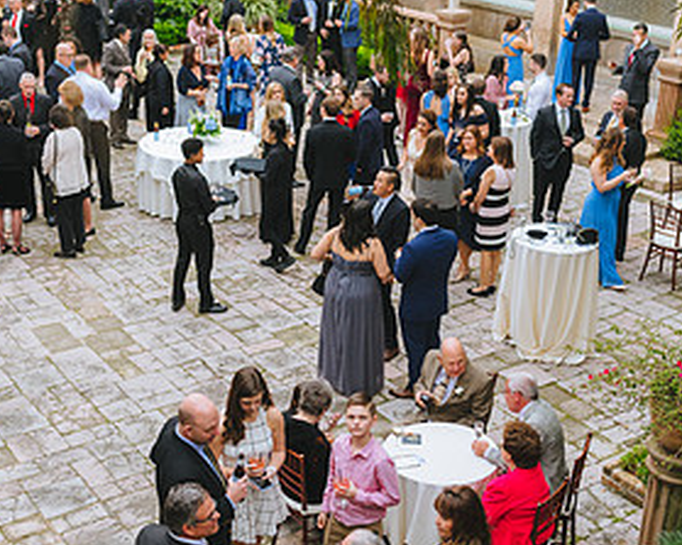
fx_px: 1069
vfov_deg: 28.5
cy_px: 320
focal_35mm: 53
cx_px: 330
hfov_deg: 35.4
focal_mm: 35
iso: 1600
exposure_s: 1/400
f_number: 3.5
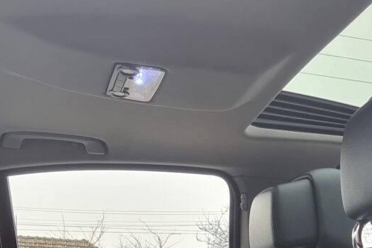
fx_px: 796
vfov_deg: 15.9
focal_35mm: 77
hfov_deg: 26.2
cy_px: 397
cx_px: 238
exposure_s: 1/100
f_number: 1.8
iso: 80
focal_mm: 6.7
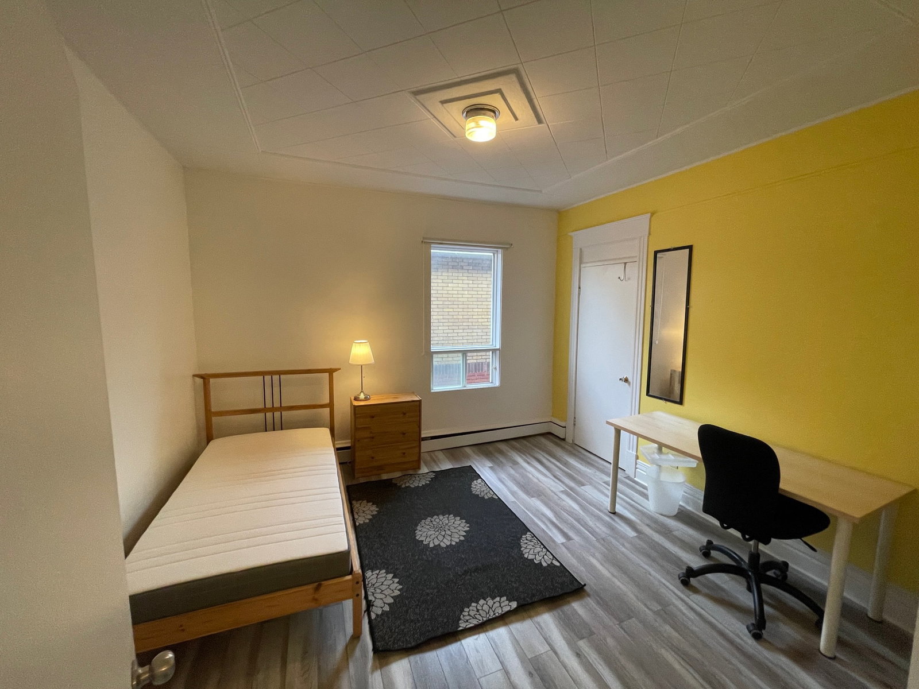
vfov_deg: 89.9
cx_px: 460
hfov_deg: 106.2
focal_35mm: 13
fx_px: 345
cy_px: 344
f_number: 2.4
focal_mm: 1.54
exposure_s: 1/60
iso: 250
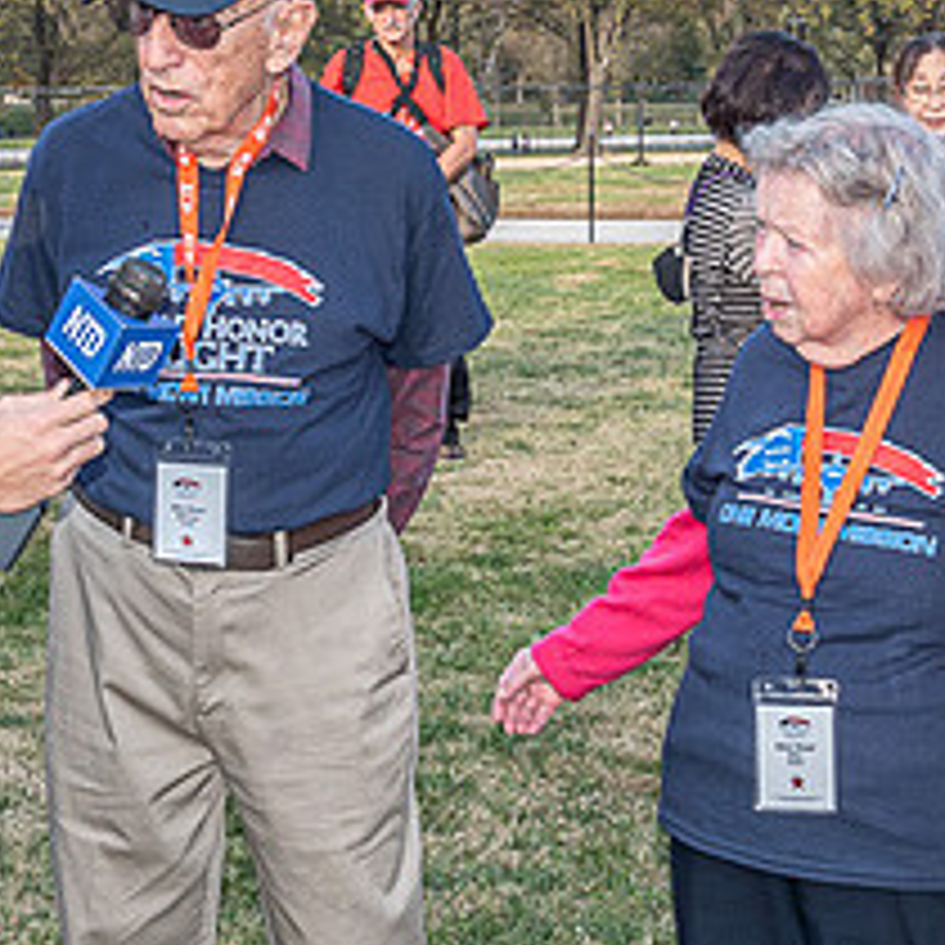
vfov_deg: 23.3
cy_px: 351
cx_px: 469
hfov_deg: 23.4
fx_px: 2286
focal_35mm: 74
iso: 500
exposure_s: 1/250
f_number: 7.1
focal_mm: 24
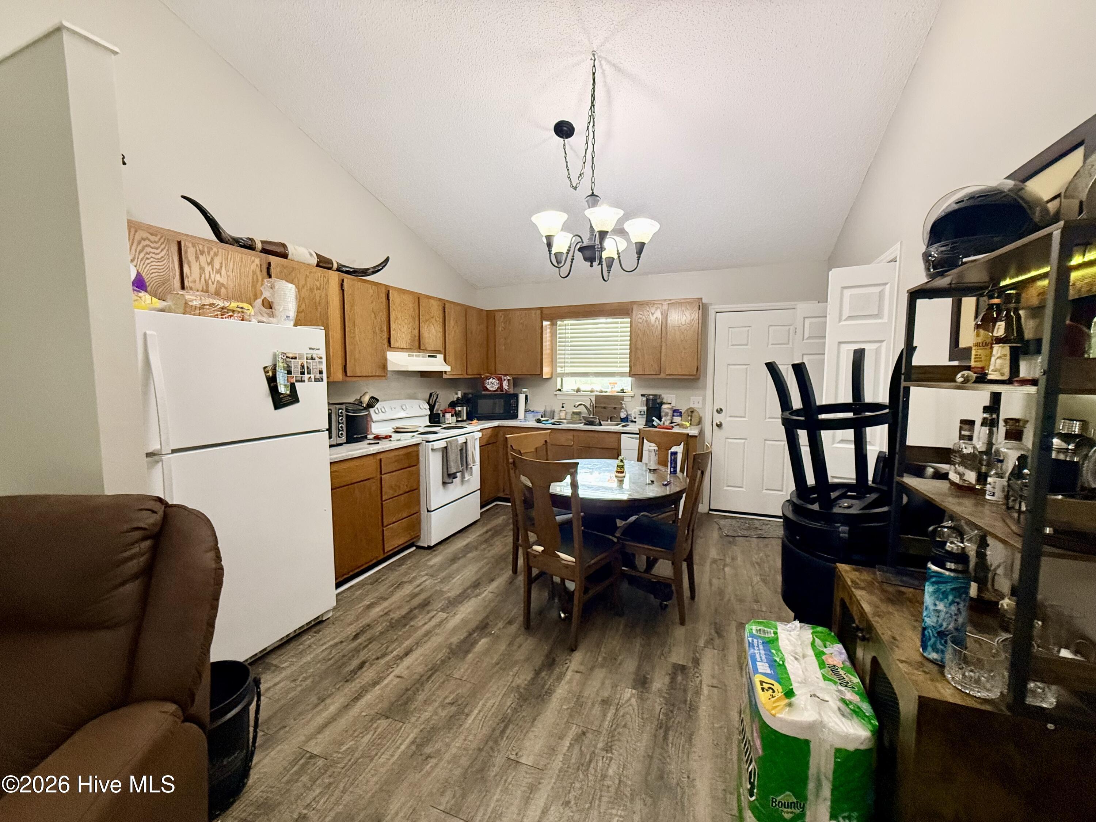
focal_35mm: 14
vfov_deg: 85.7
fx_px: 443
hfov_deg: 102.1
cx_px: 548
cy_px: 411
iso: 400
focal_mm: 2.22
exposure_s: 1/60
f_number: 2.2
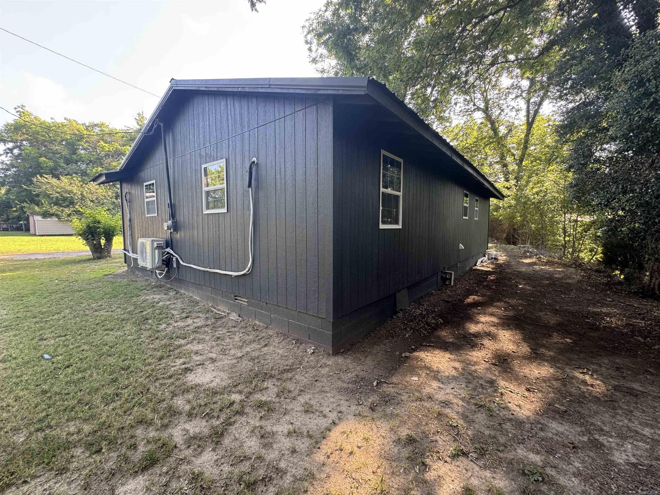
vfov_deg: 85.7
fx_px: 267
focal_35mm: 14
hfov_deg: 102.1
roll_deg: +0.0
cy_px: 248
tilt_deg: -4.9
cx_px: 330
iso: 100
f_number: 2.2
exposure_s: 1/99
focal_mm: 2.22
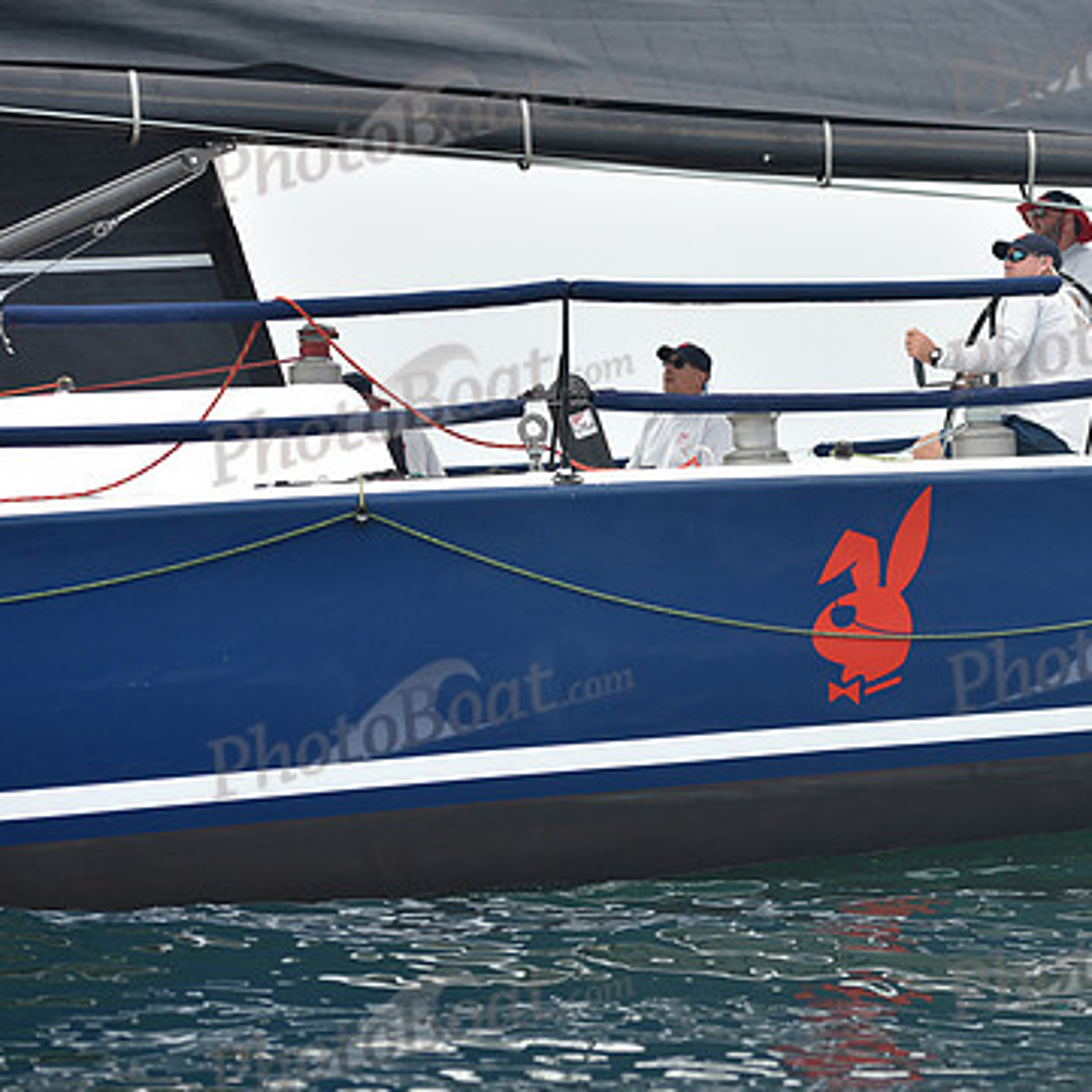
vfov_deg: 15.6
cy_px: 522
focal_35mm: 112
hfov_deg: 15.5
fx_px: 3997
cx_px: 793
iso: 250
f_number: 3.5
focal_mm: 82
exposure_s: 1/640
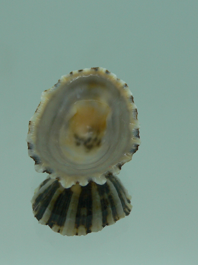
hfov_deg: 28.0
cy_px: 138
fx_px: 397
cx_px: 88
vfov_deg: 36.8
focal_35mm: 52
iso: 80
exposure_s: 1/80
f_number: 2.8
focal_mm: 4.6
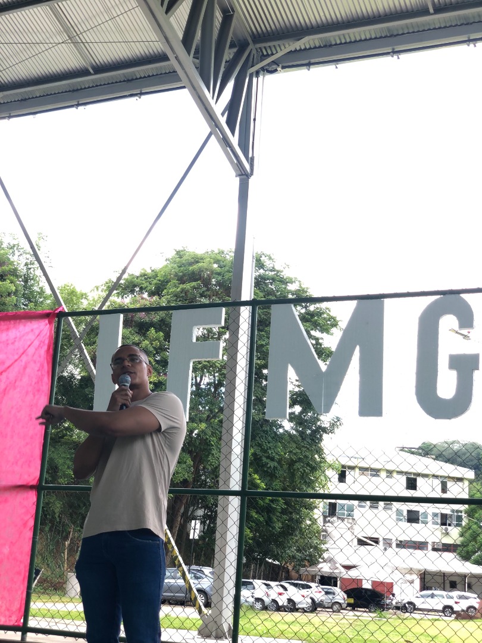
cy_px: 322
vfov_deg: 36.8
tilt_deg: +14.7
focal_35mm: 52
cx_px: 241
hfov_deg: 28.0
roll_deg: -4.0
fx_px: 965
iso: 20
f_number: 2.4
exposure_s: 1/120
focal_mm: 6
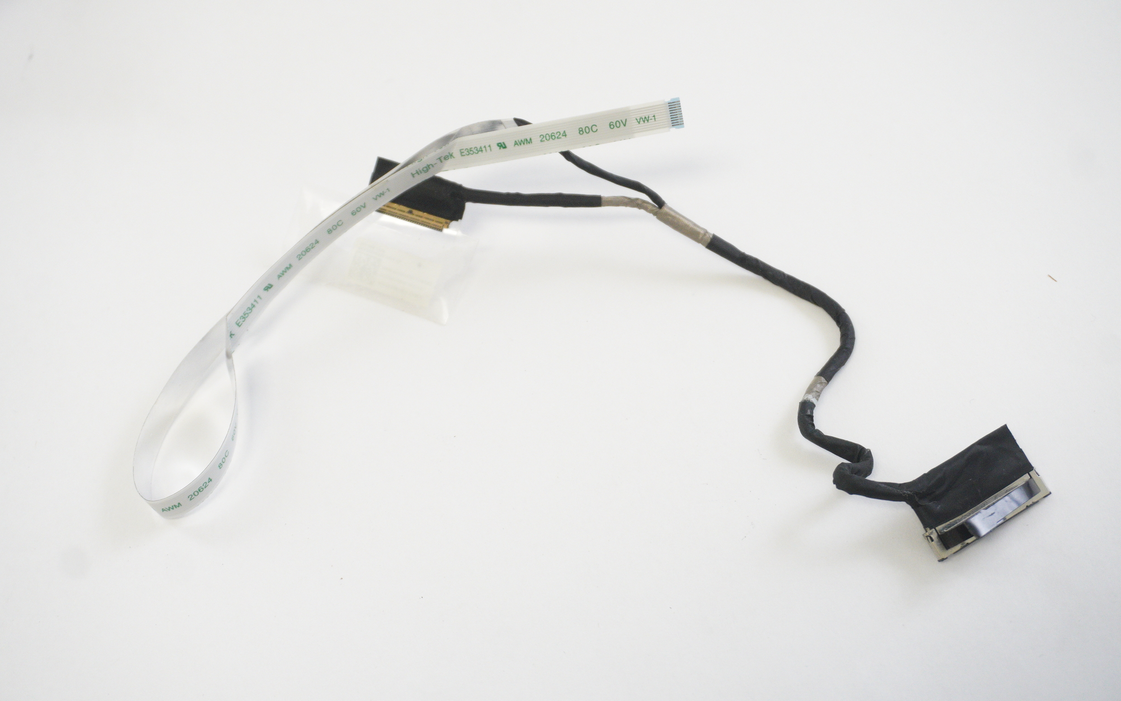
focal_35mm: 49
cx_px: 561
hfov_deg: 41.1
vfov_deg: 26.3
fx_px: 1497
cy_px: 349
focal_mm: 32
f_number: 5.6
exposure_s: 1/100
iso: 2000
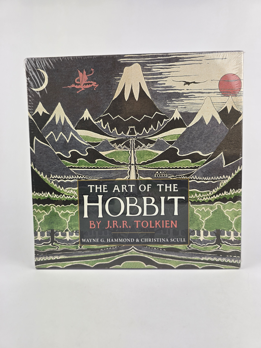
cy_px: 174
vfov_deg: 73.9
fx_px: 231
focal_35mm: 23
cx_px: 130
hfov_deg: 58.9
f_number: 1.7
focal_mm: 6.3
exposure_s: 1/185
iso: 12
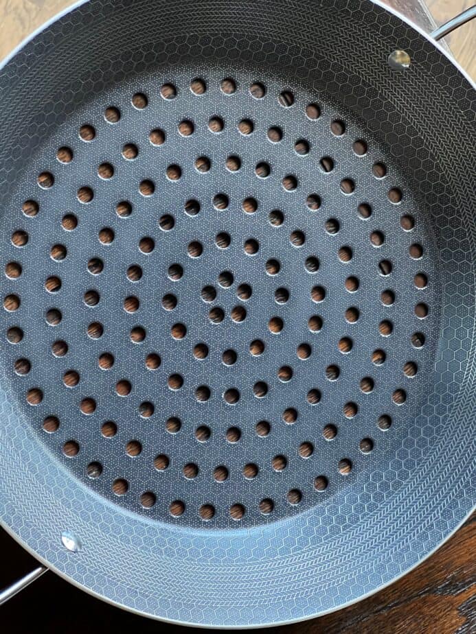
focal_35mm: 77
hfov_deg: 19.1
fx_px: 1412
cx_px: 238
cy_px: 317
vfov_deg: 25.3
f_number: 2.8
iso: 800
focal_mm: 9
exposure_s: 1/50
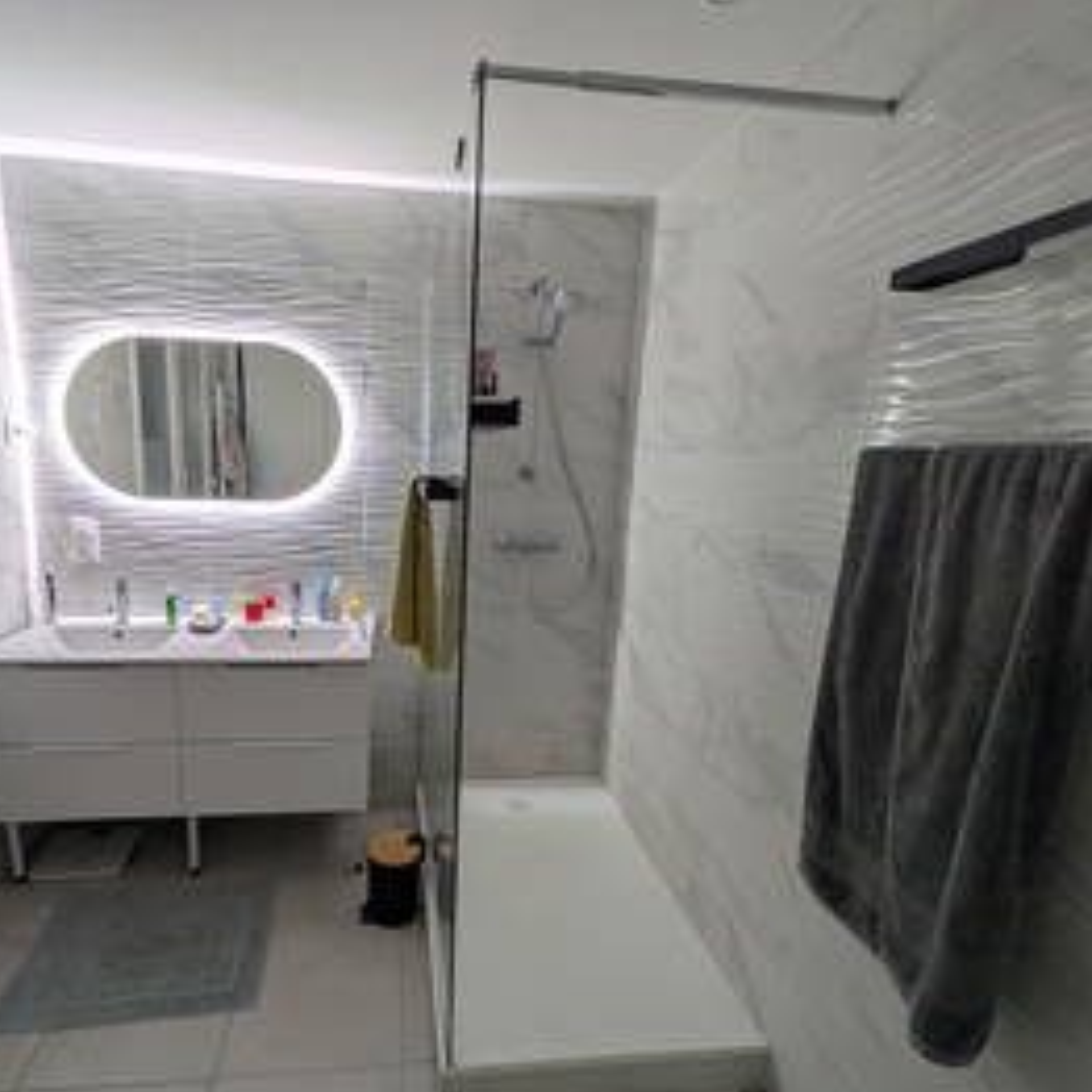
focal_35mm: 17
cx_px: 450
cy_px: 559
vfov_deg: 84.0
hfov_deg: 83.2
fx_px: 607
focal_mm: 1.85
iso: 89
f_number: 2.2
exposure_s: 1/57.9
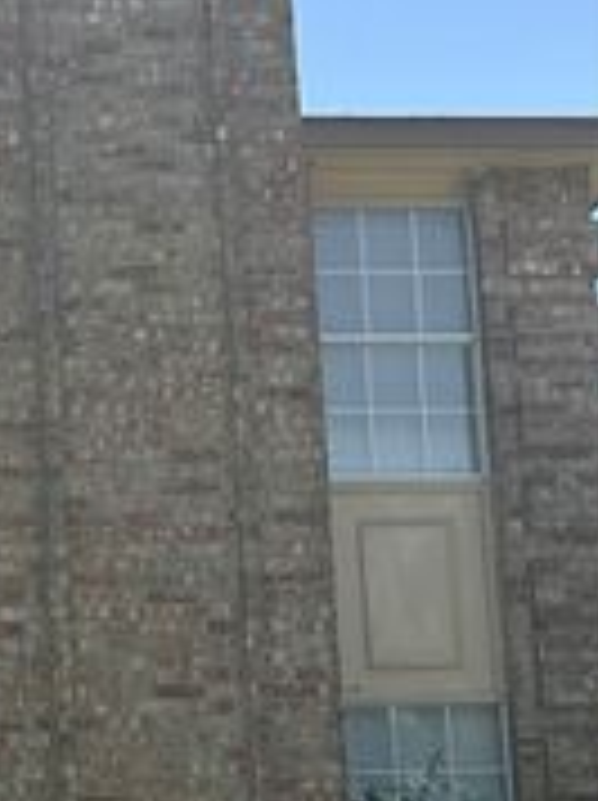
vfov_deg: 20.8
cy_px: 875
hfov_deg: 14.2
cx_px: -517
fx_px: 2078
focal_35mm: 90
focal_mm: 6.86
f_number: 1.78
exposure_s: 1/4016
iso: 80
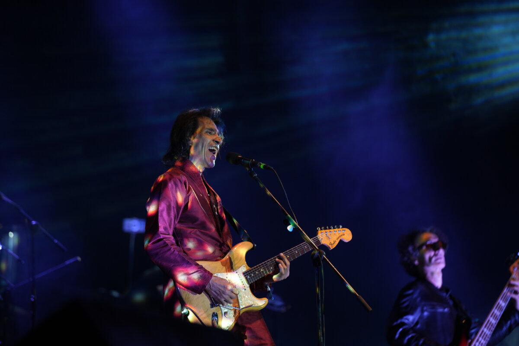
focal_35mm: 170
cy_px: 173
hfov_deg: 12.1
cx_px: 260
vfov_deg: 8.1
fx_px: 2451
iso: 800
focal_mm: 170
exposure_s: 1/400
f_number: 2.8
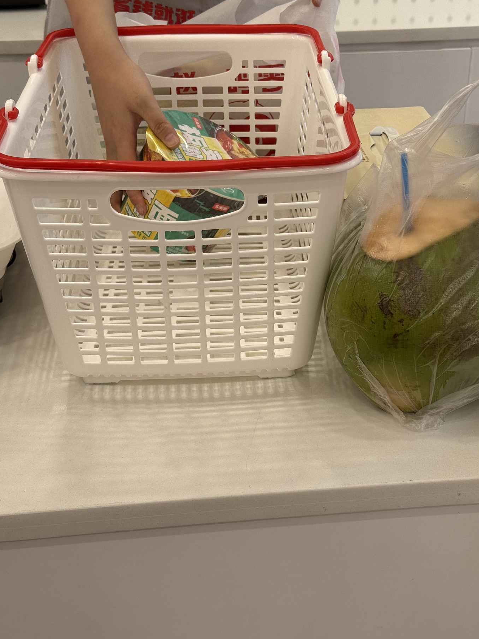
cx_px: 262
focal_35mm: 53
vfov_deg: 36.2
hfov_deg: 27.5
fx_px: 978
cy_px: 306
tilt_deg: -29.8
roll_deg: -0.7
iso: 64
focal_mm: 6.76
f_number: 1.78
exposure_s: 1/439
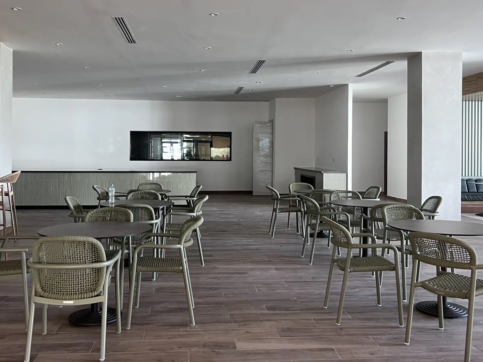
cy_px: 150
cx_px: 223
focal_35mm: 36
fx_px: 502
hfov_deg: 51.3
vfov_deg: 39.5
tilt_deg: -0.4
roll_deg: -0.5
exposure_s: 1/60
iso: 125
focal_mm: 5.7
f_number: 1.5
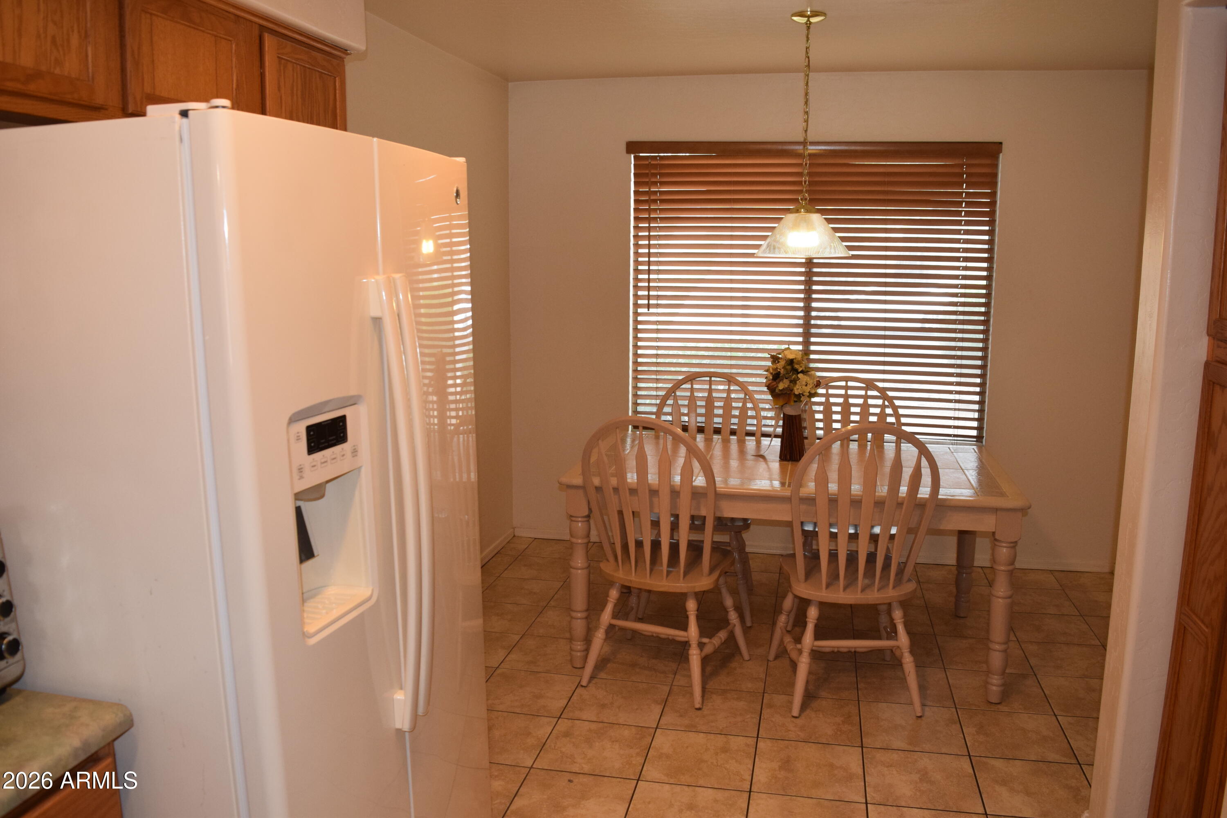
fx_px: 920
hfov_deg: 67.4
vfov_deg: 47.9
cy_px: 409
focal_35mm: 27
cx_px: 614
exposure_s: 1/125
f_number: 5.6
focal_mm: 18
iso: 800
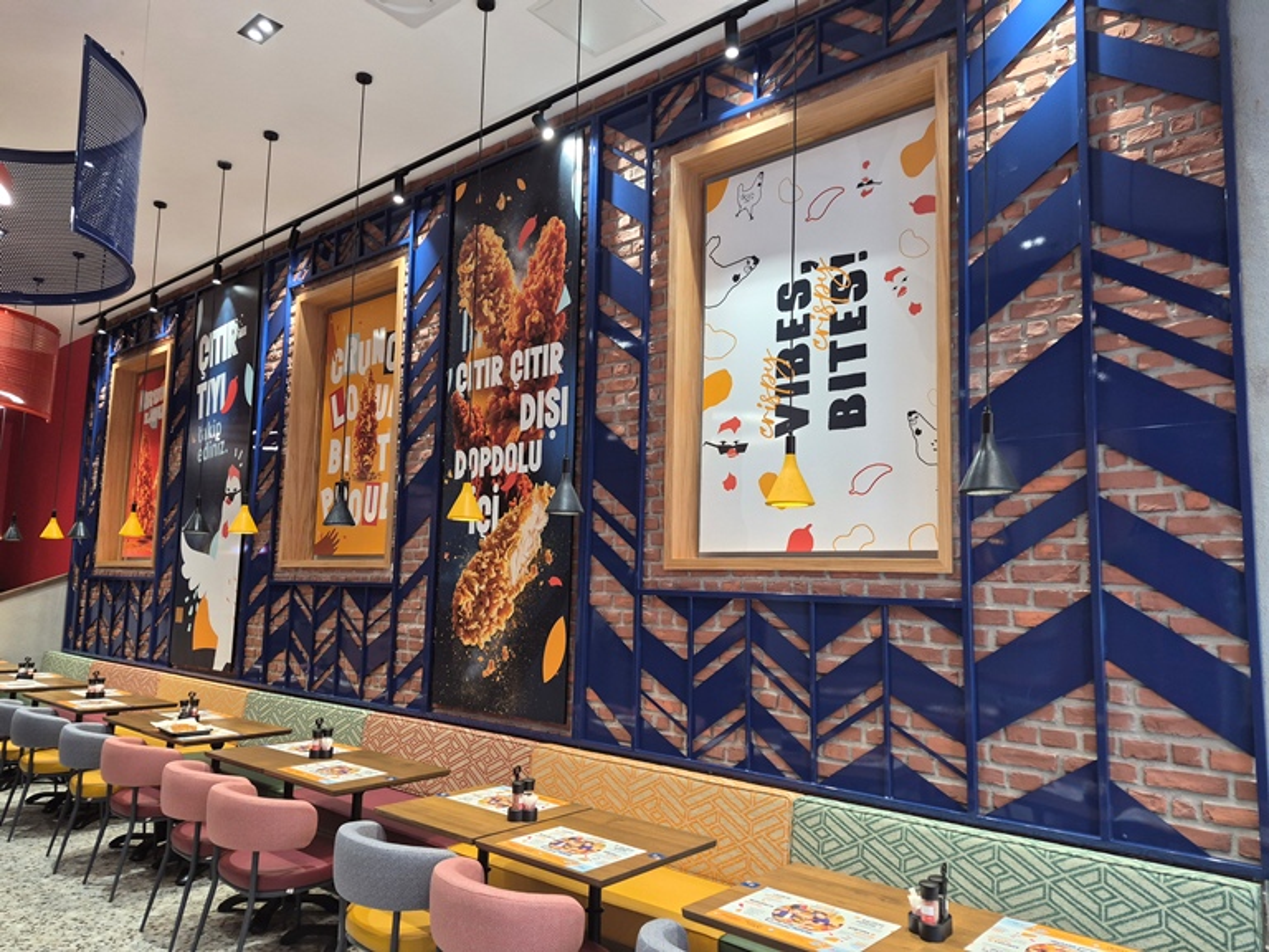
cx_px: 634
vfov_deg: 58.9
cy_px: 476
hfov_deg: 73.9
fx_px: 843
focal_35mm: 23
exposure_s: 1/100
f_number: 1.8
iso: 250
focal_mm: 5.4
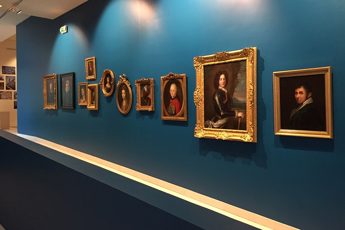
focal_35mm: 31
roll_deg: +0.5
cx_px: 169
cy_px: 104
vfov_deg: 42.3
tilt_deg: -0.2
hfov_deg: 60.3
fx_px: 297
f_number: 2.2
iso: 250
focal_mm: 4.15
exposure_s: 1/33
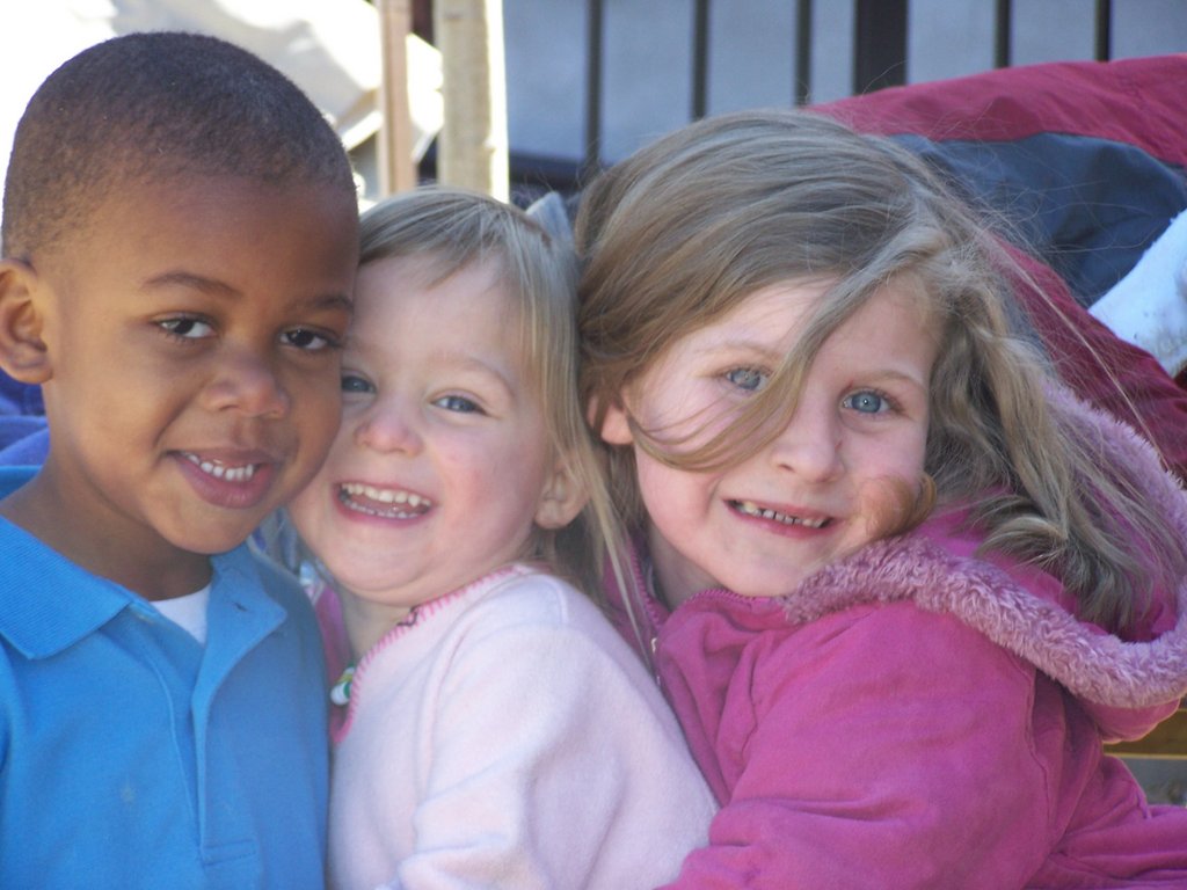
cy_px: 445
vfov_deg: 9.3
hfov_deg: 12.4
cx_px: 594
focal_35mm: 159
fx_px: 5452
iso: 80
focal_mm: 26.4
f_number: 3.3
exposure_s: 1/125
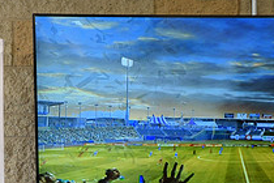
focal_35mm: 188
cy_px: 244
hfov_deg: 10.9
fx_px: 1431
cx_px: 239
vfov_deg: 7.2
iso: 400
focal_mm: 68
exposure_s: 1/60
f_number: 3
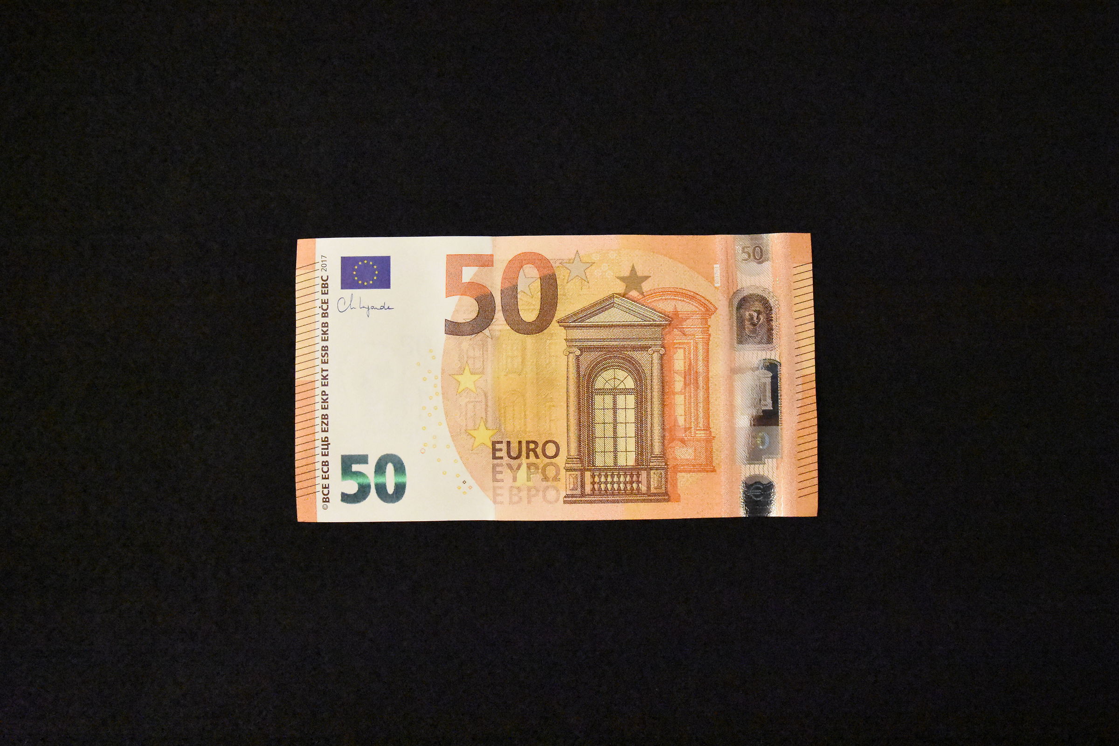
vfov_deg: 36.9
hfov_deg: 53.1
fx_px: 1119
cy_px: 373
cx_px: 560
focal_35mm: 36
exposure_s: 1/60
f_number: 8
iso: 25600
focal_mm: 24
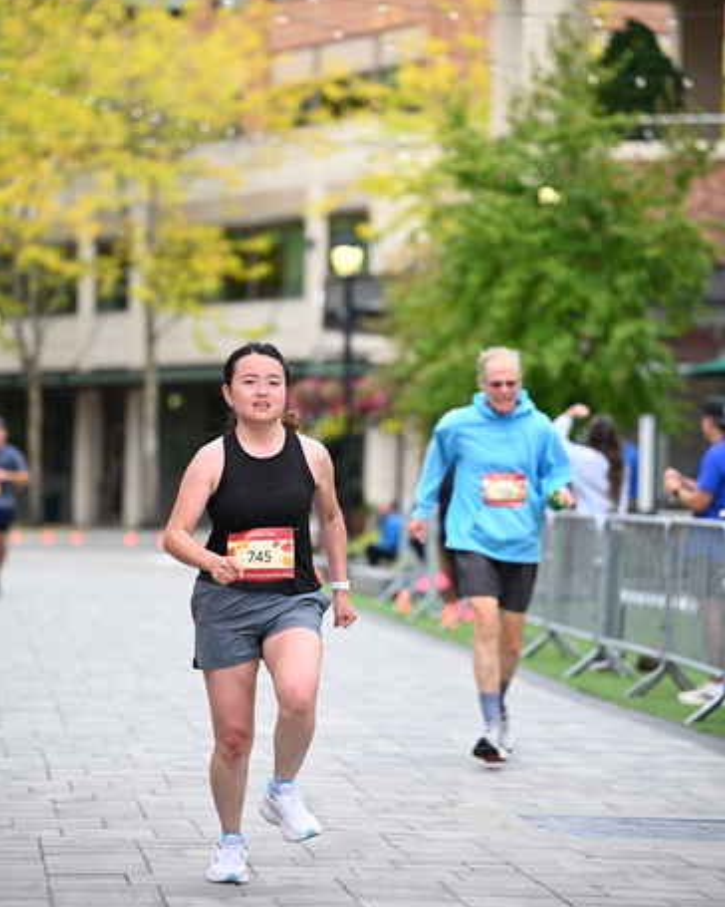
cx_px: 362
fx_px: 3809
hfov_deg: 10.9
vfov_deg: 13.6
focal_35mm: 142
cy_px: 441
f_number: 2.8
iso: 640
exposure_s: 1/2000
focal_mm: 125
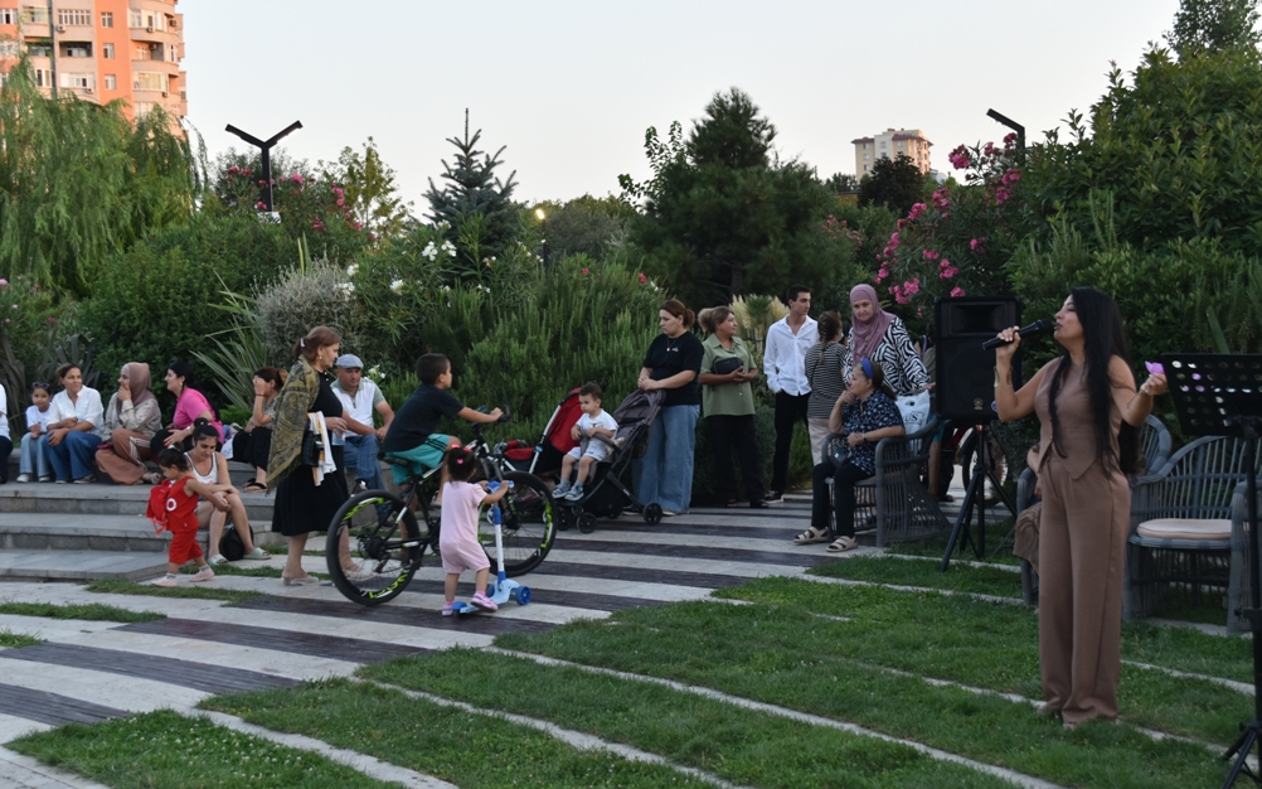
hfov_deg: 40.3
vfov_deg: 25.8
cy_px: 384
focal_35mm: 50
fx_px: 1719
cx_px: 641
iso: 400
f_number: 5
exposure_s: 1/125
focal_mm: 32
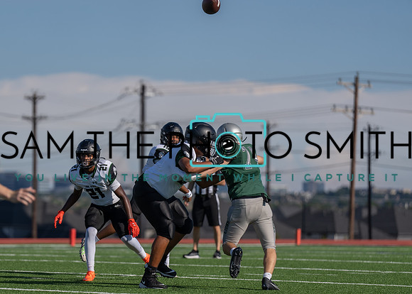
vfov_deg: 6.7
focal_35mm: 216
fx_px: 2530
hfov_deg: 9.3
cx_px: 139
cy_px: 182
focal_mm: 167
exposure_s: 1/3200
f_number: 2.8
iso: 100
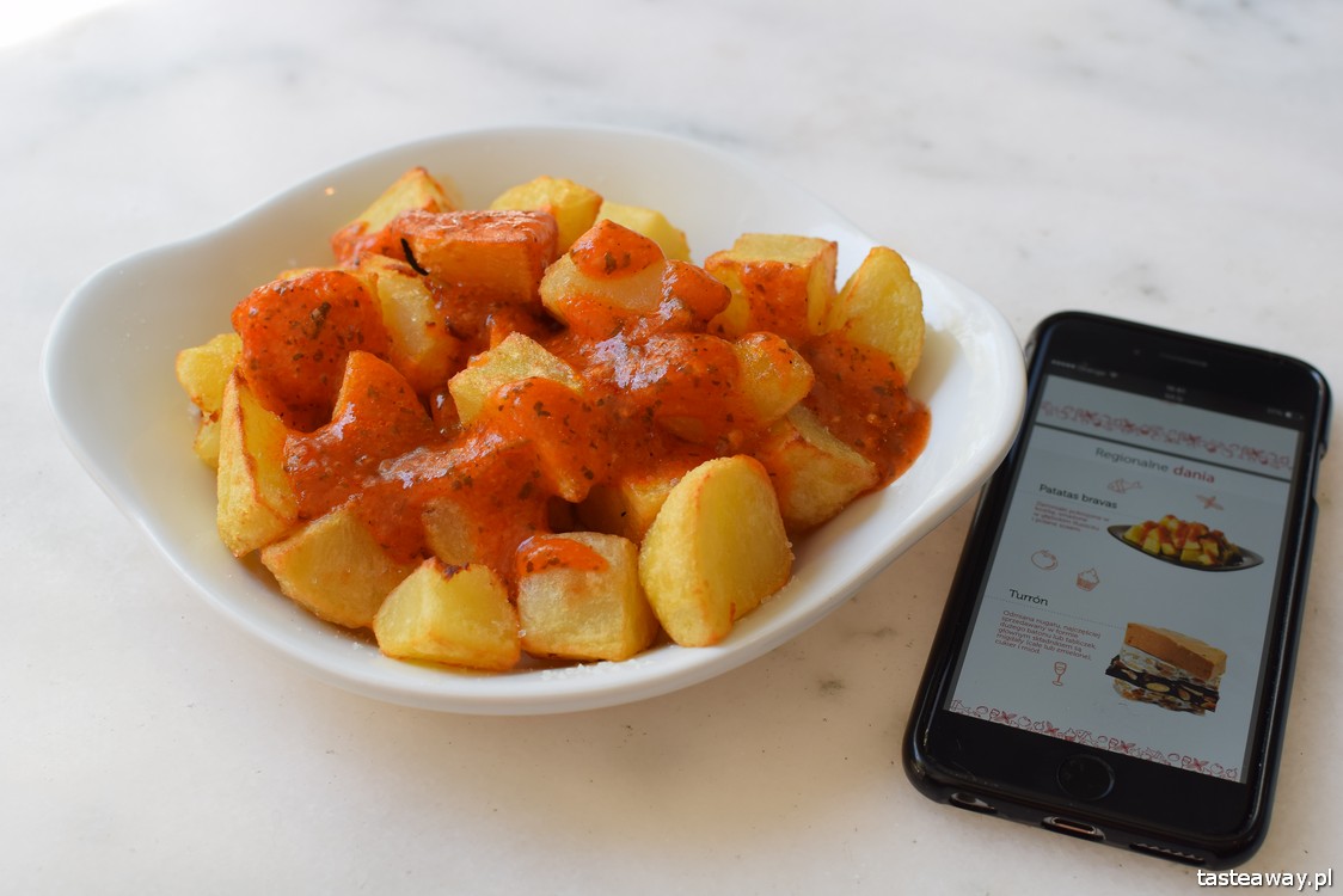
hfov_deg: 37.8
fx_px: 1959
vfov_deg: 25.8
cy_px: 448
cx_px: 672
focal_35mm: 52
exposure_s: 1/125
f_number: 5.6
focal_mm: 35
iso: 250
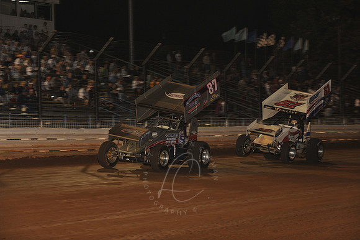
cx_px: 180
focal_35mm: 112
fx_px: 1119
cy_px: 120
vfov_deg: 12.2
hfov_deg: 18.3
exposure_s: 1/320
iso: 1000
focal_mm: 112
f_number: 6.3
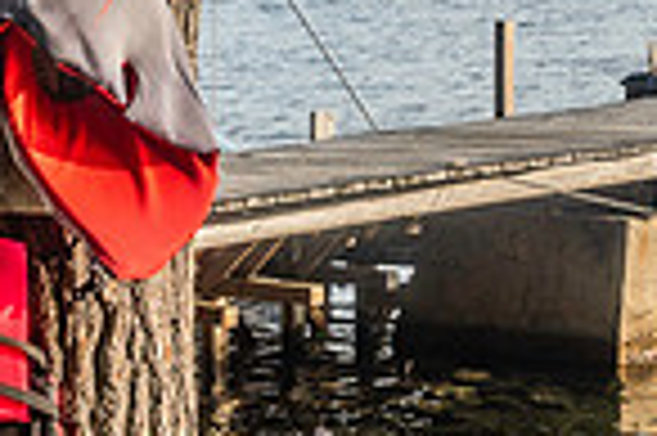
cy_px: 34
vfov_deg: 9.3
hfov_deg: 13.8
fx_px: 2661
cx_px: 700
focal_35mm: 146
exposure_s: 1/125
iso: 800
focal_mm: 35
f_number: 16
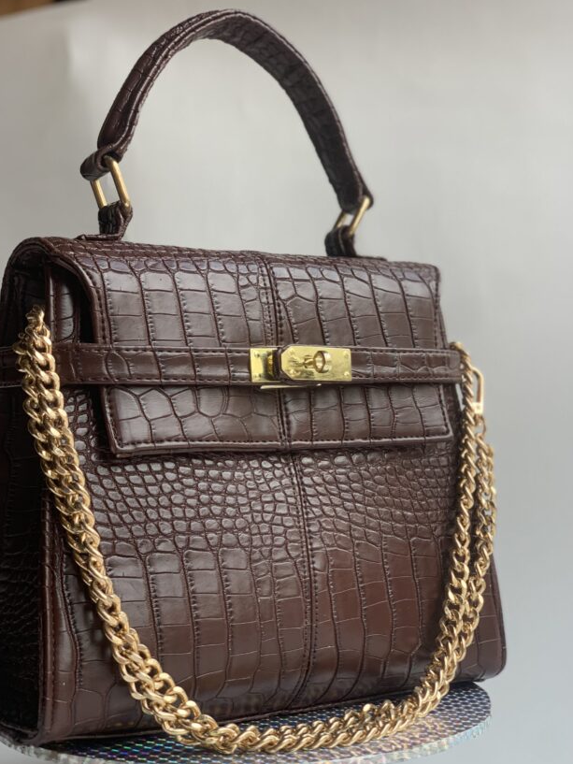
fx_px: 1169
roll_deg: +1.3
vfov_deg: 36.2
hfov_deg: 27.5
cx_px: 285
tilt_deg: +4.3
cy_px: 389
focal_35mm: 53
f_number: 2.4
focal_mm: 6
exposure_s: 1/122
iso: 32
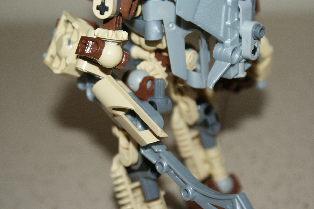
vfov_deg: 15.2
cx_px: 157
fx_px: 785
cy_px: 104
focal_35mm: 90
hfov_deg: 22.6
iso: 400
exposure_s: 1/100
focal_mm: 60
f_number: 5.6
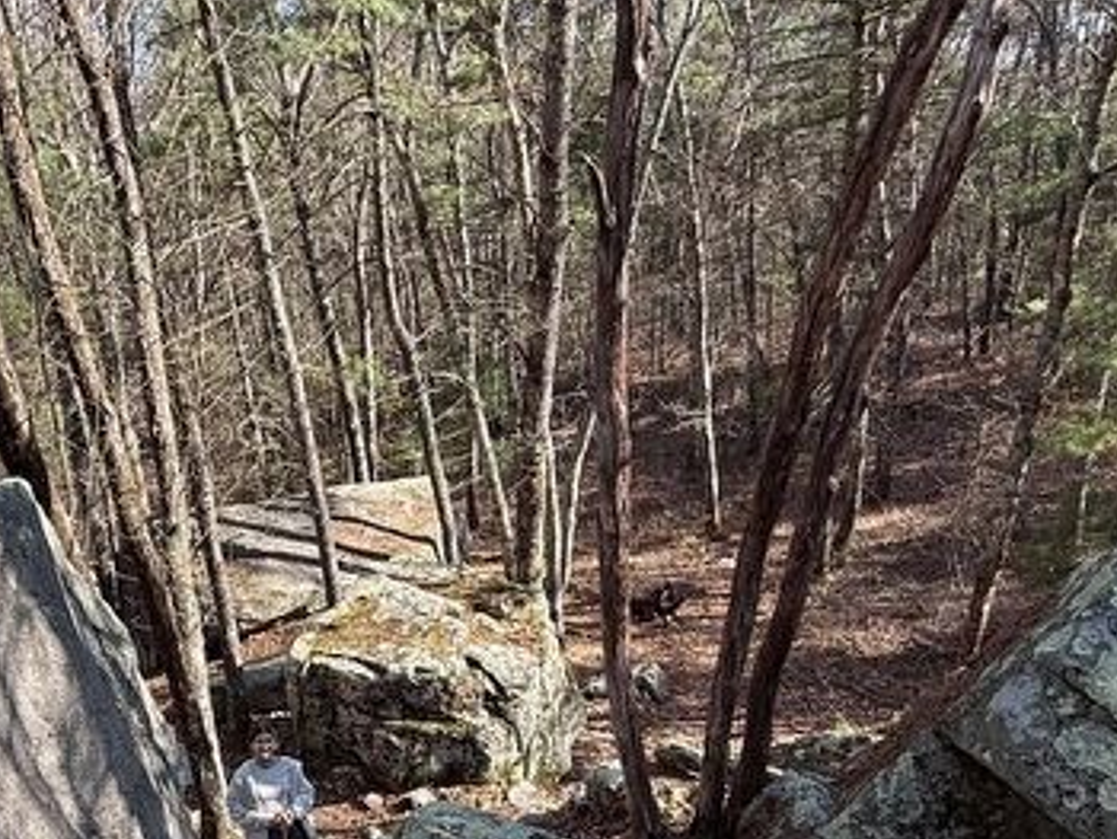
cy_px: 683
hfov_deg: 56.1
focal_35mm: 32
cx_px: 421
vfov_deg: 42.1
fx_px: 1033
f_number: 2.2
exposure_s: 1/252
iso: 50
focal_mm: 2.22
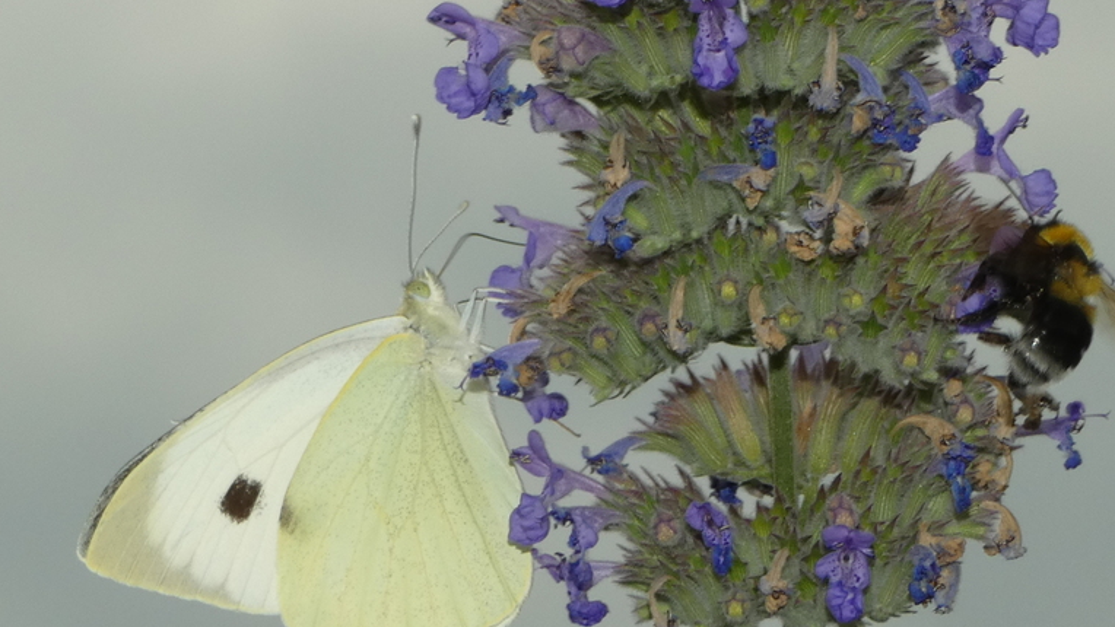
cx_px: 618
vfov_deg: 6.4
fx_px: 5648
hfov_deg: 11.3
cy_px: 379
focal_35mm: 191
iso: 80
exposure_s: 1/250
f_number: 5.4
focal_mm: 28.1
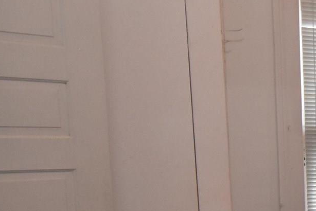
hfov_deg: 19.3
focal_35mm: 75
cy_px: 225
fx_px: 659
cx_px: 588
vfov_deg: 17.6
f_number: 4.5
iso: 1250
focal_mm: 10
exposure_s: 1/125
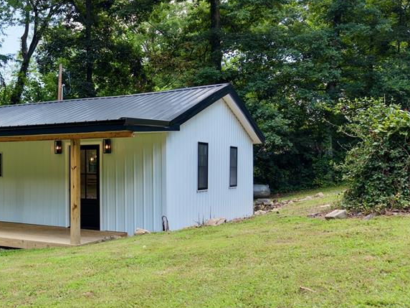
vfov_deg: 33.6
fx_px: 509
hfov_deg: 40.8
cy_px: 154
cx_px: 48
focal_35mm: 43
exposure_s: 1/500
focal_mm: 8.67
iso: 100
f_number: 1.8
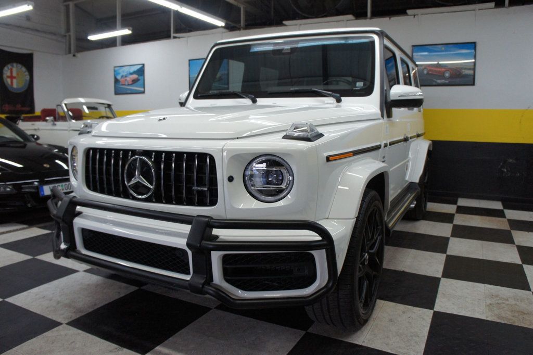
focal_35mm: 27
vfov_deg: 47.9
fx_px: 400
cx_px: 266
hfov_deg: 67.4
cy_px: 178
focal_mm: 18
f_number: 4
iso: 1000
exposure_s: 1/200
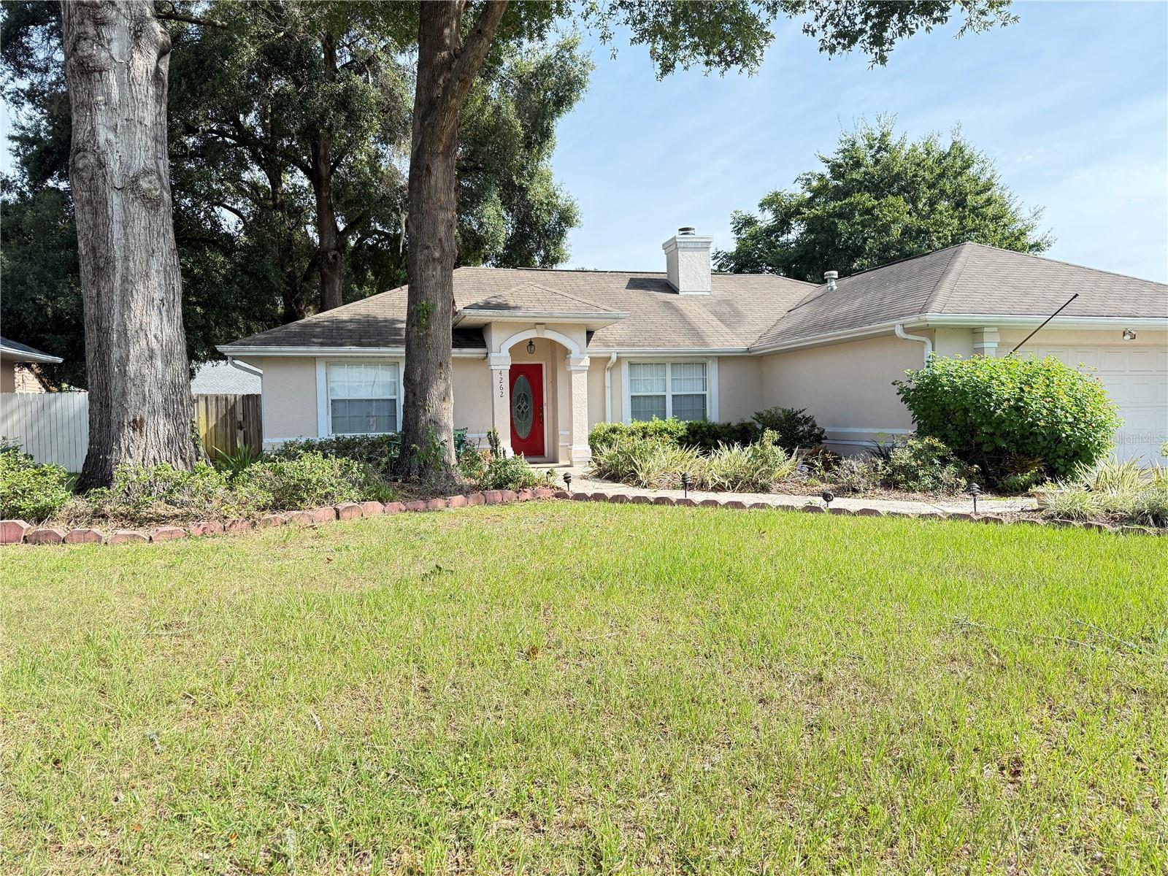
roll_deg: +0.7
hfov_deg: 71.6
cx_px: 584
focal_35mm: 24
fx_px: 810
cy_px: 438
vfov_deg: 56.8
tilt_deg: -2.0
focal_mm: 6.76
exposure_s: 1/1618
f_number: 1.78
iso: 100
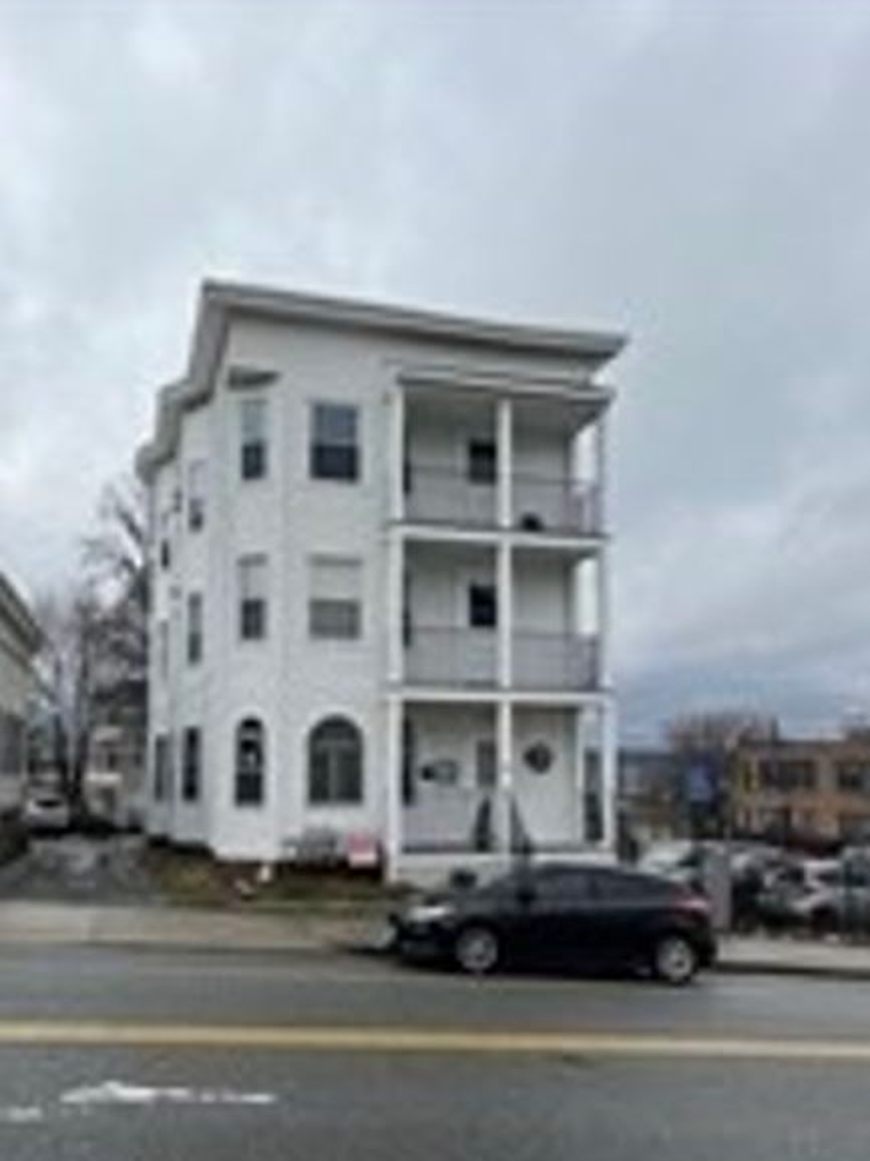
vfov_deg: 59.8
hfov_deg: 46.8
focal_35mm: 30
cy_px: 646
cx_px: 422
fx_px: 1006
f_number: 1.5
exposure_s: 1/9434
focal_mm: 5.7
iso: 50
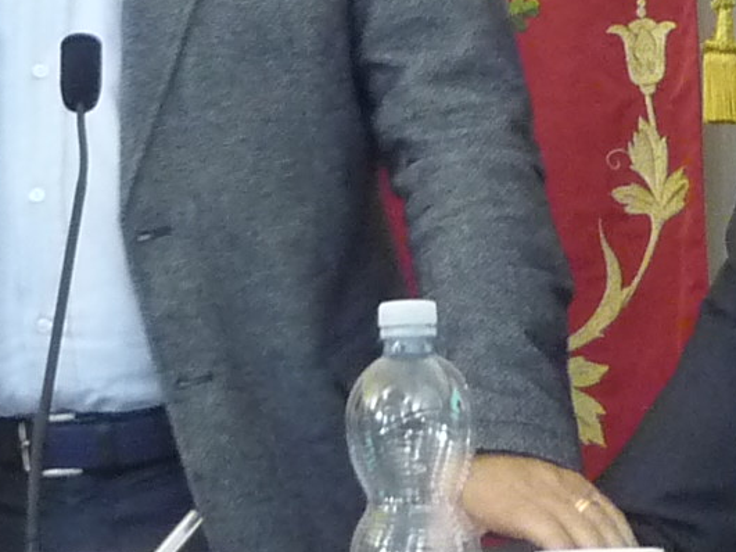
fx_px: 4230
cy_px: -86
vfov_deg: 7.4
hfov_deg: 9.9
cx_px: 534
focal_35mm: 199
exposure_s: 1/10
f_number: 3
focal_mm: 6.8
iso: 400
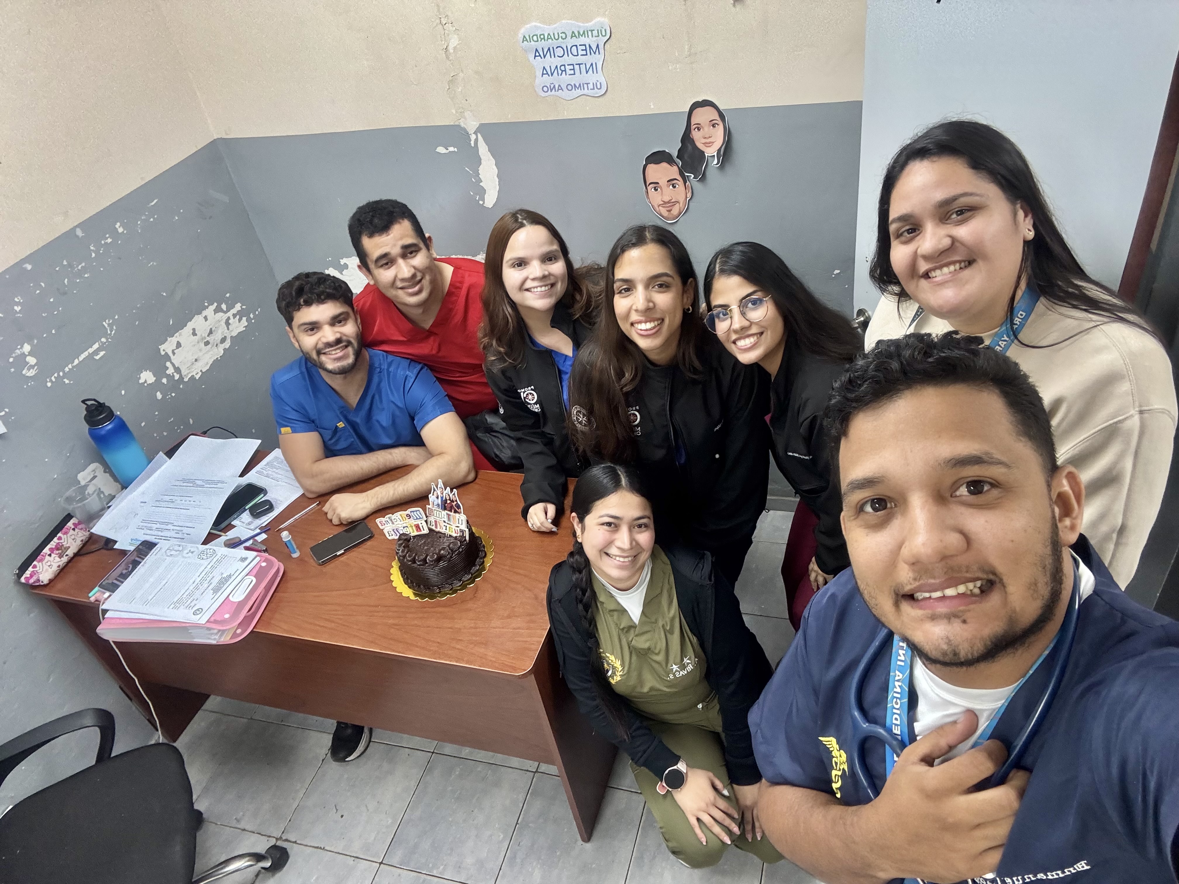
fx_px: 783
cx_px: 590
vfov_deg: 58.9
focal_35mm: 23
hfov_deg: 73.9
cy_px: 442
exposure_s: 1/60
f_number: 1.9
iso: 160
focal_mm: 2.69
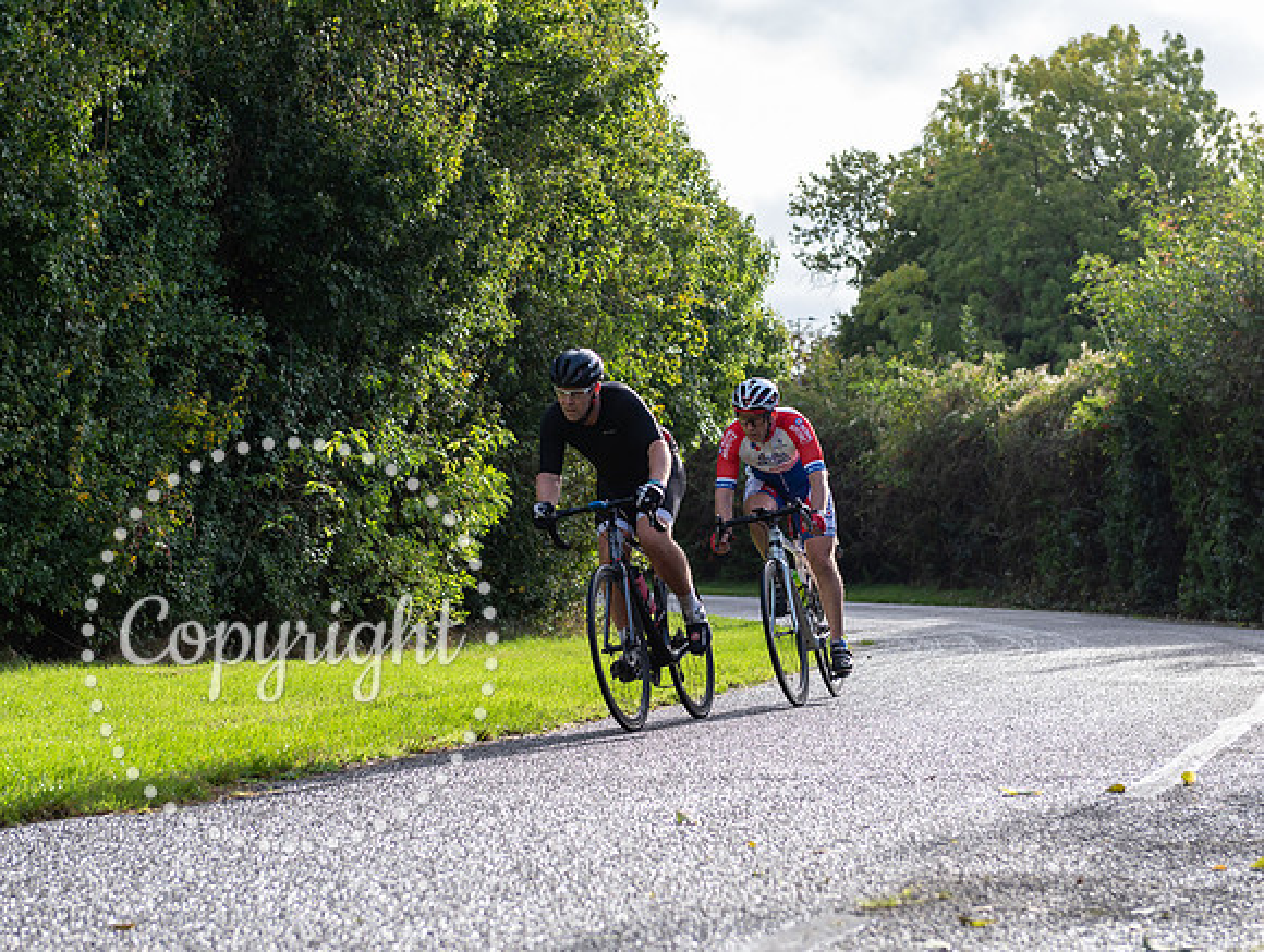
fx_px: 2838
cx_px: 570
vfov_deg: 19.1
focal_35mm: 78
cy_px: 467
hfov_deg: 25.1
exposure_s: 1/800
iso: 200
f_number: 4
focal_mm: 62
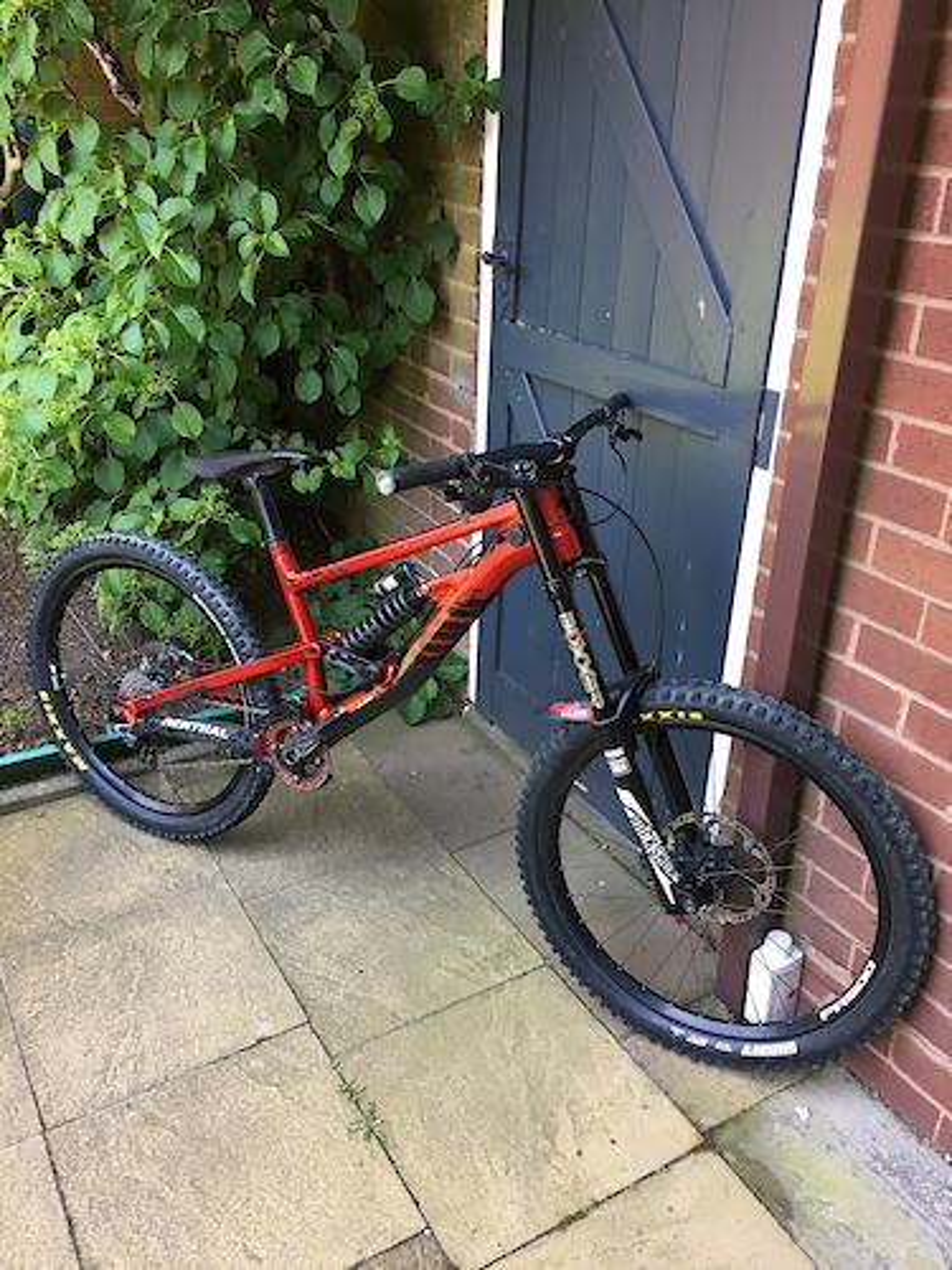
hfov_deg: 48.2
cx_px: 476
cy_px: 635
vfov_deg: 61.7
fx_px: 1063
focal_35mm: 29
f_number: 2.2
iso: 25
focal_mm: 4.15
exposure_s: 1/33
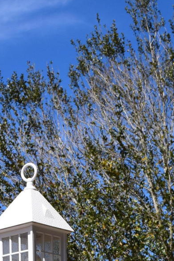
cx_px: 44
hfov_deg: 11.2
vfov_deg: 15.9
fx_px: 885
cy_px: 345
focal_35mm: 122
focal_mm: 24
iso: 320
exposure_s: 1/500
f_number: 11
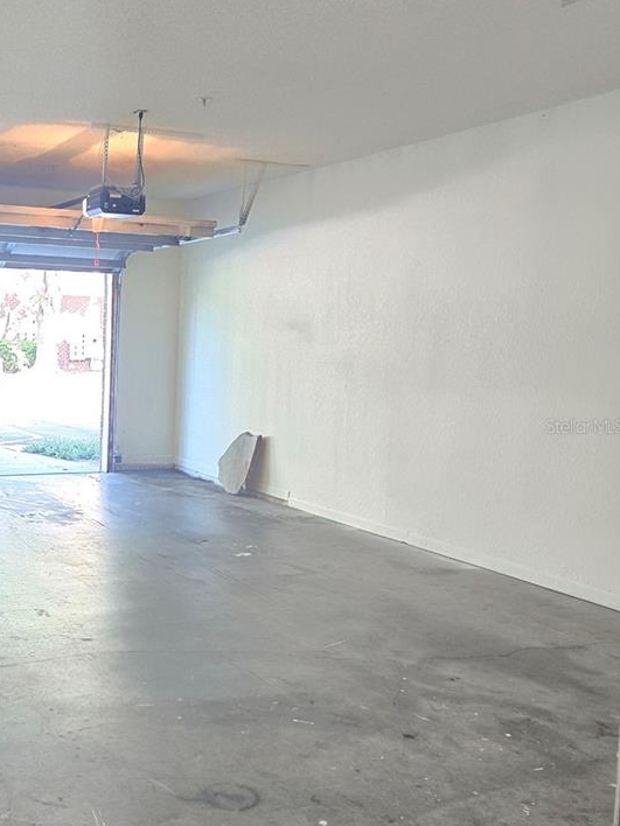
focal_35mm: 39
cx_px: 103
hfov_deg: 35.3
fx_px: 931
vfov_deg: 47.9
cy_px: 426
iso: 500
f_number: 1.8
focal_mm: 5.4
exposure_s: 1/120
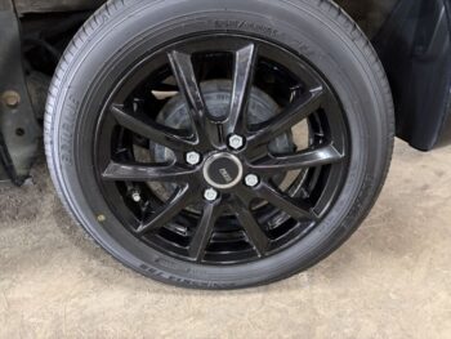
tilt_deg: -26.7
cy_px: 170
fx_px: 339
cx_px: 226
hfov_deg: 67.3
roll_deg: -0.6
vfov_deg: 53.1
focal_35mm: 26
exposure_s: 1/30
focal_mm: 5.96
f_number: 1.6
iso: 640
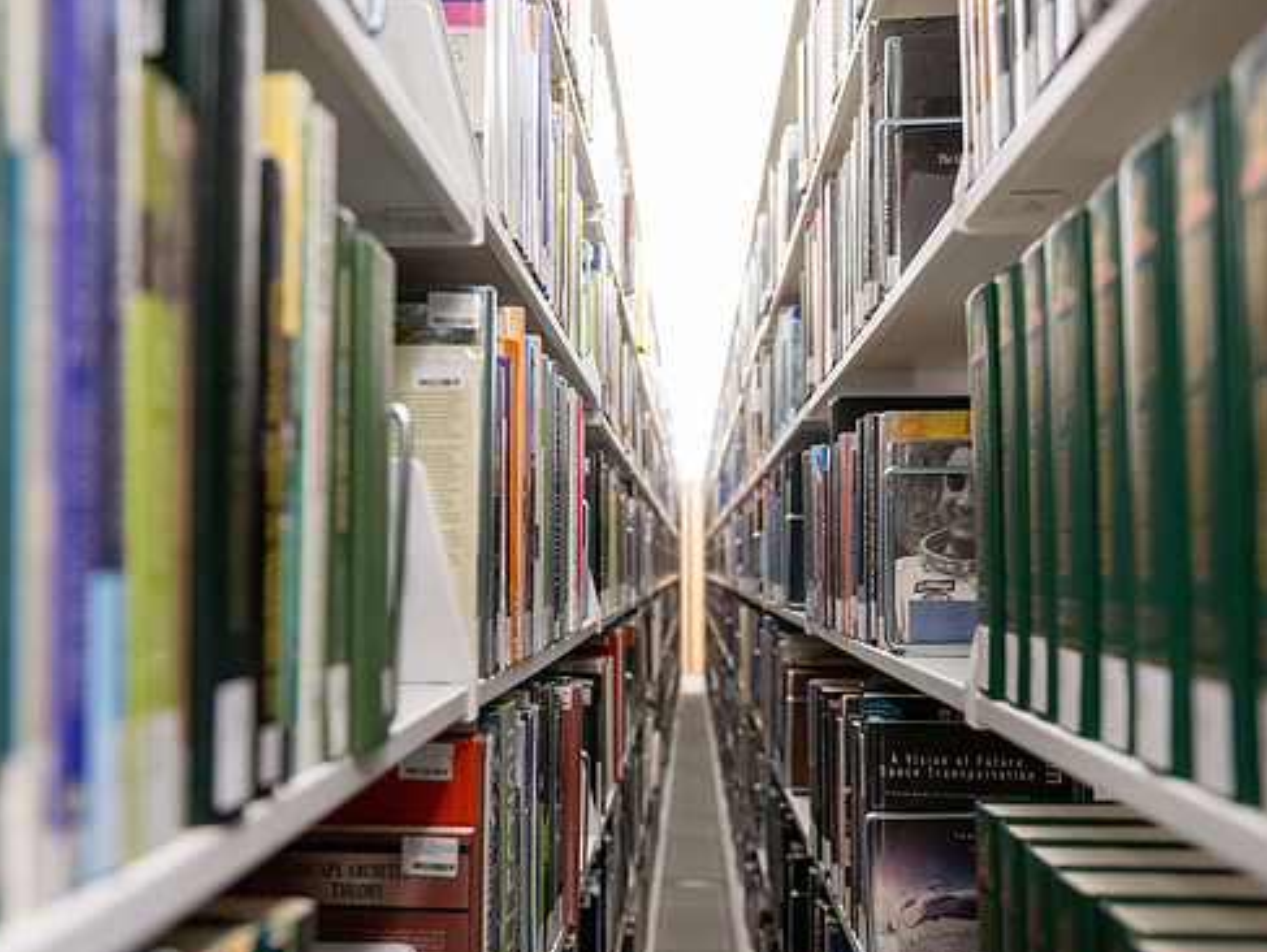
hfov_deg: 63.4
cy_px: 496
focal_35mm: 28
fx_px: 1026
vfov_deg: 49.8
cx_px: 640
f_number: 2.8
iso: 3200
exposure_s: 1/160
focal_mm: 24
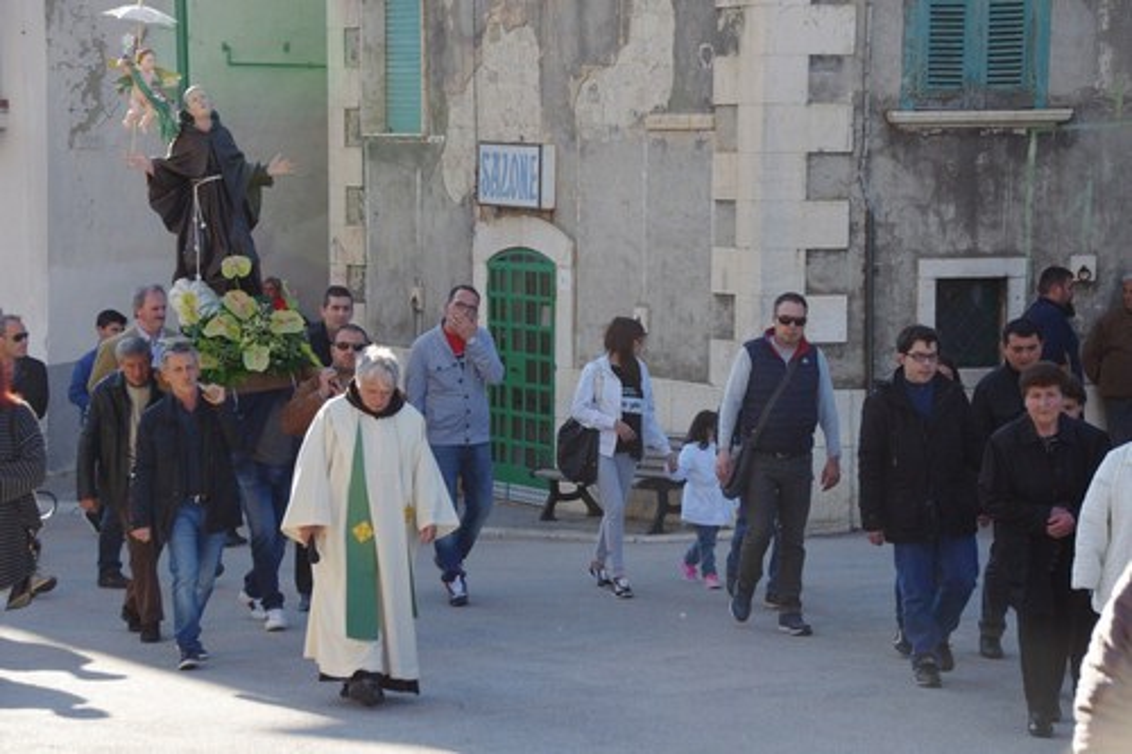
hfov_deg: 18.8
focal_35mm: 109
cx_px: 566
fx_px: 3426
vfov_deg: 12.6
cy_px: 377
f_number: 8
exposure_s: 1/250
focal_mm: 73
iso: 640
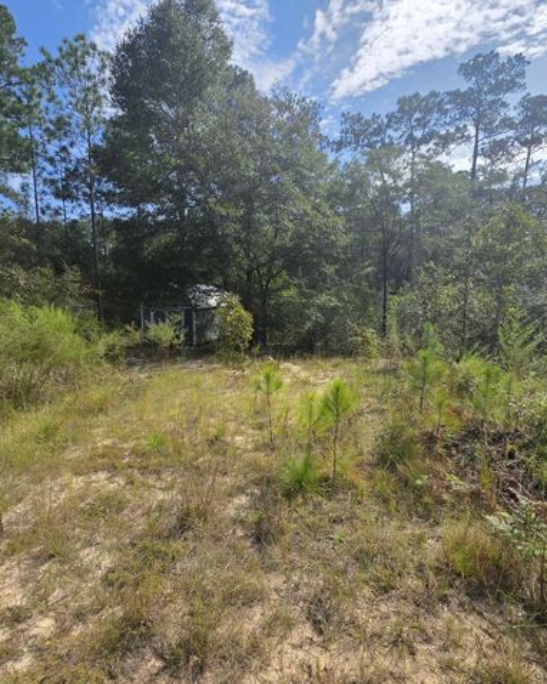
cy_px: 342
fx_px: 344
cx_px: 265
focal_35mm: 17
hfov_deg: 76.9
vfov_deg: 89.7
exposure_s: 1/2180
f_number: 1.9
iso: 40
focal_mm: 2.2
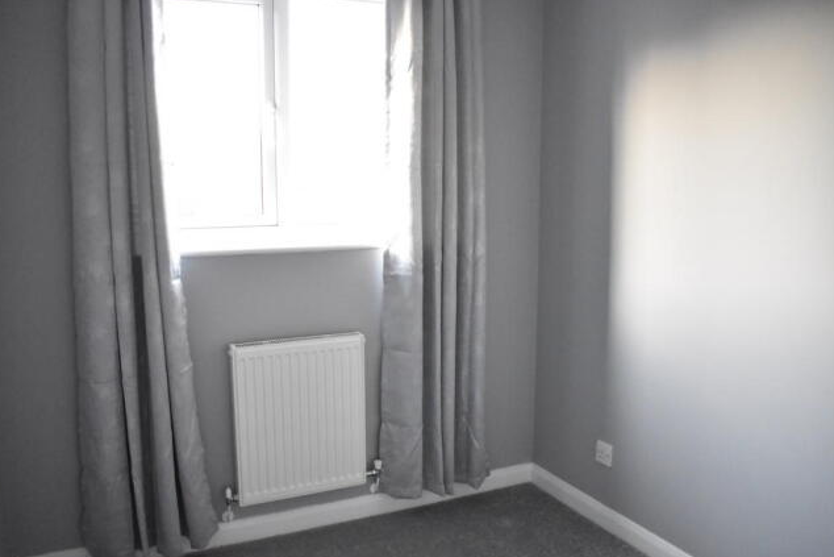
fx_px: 718
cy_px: 285
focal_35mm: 31
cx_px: 411
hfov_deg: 60.3
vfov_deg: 42.3
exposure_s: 1/30
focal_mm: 20
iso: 6400
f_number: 3.5
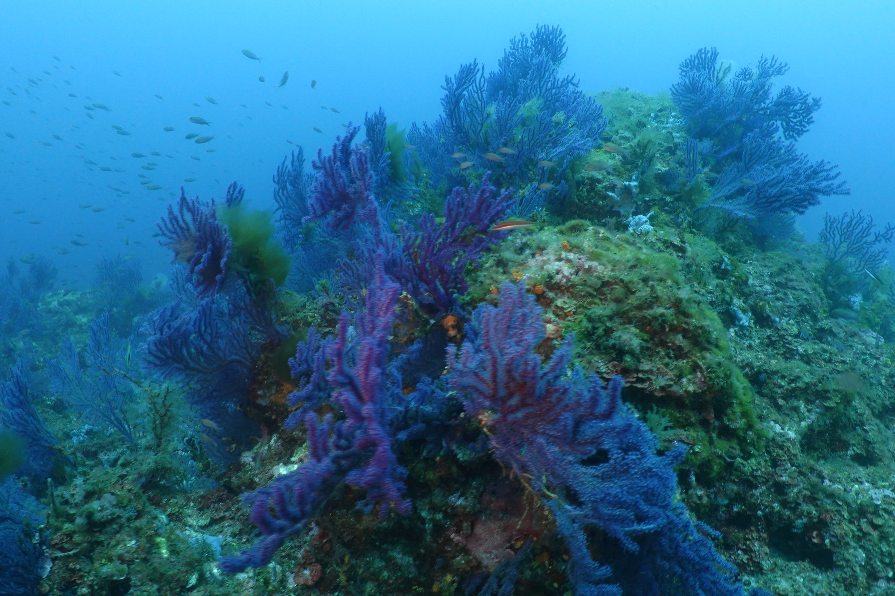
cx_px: 448
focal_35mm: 30
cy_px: 298
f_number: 5.6
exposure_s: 1/30
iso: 500
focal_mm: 11
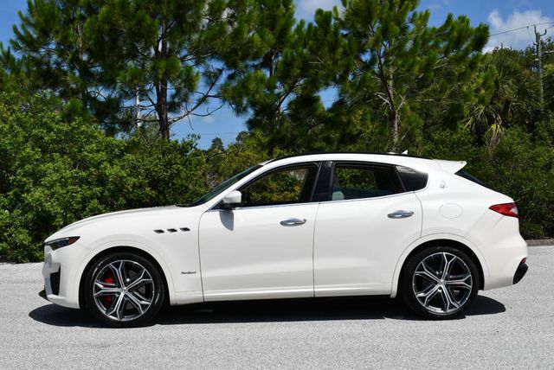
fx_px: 801
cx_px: 277
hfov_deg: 38.2
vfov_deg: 26.0
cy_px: 185
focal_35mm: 52
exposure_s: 1/400
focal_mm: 26
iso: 100
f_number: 10
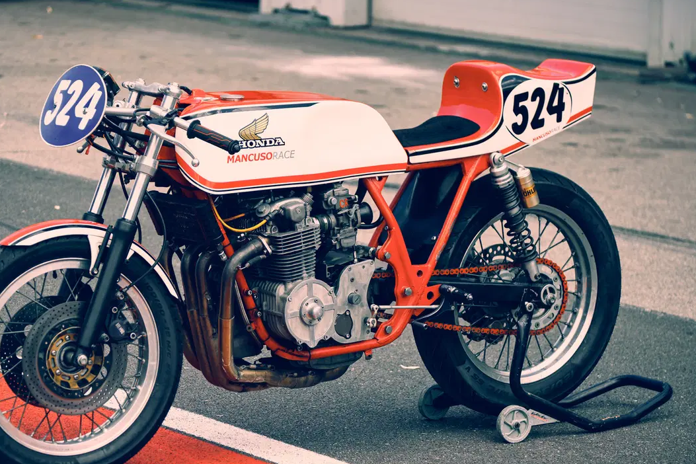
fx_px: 3306
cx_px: 313
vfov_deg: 8.0
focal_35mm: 171
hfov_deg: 12.0
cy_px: 245
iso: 200
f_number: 4
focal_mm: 99.8
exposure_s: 1/640
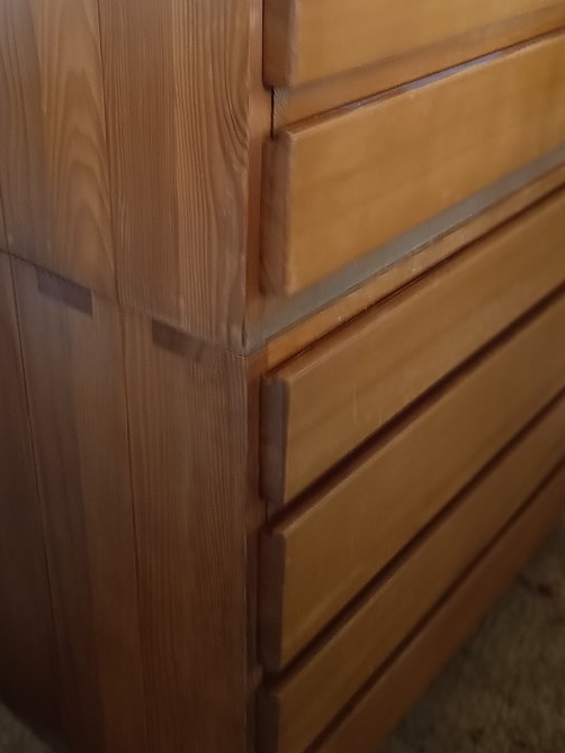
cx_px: 306
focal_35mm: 43
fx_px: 936
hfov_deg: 33.6
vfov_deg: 43.7
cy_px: 306
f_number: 1.7
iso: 1698
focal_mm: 5.27
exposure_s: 1/20
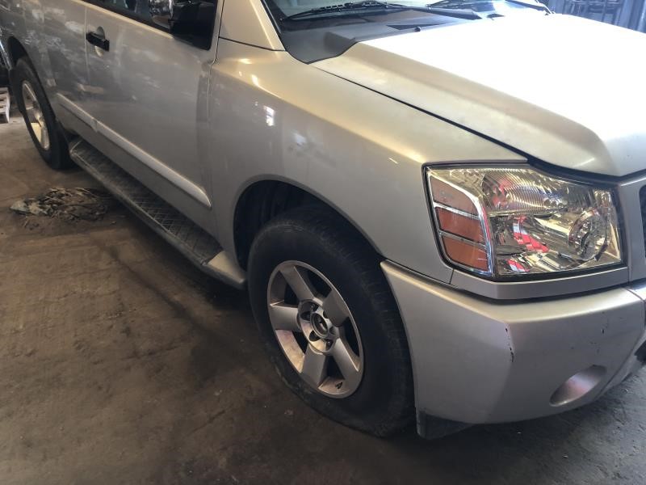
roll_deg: +0.7
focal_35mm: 28
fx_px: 523
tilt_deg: -27.6
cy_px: 242
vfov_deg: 49.7
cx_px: 323
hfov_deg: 63.4
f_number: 1.8
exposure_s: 1/15
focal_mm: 3.99
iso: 40
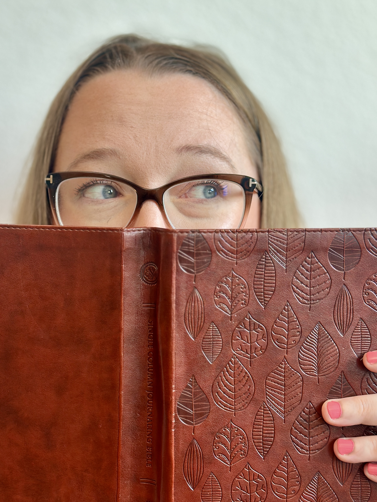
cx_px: 154
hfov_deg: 23.6
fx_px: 900
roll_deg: +0.1
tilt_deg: -5.4
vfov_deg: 31.2
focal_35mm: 62
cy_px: 276
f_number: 1.78
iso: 125
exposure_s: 1/72
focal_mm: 6.86
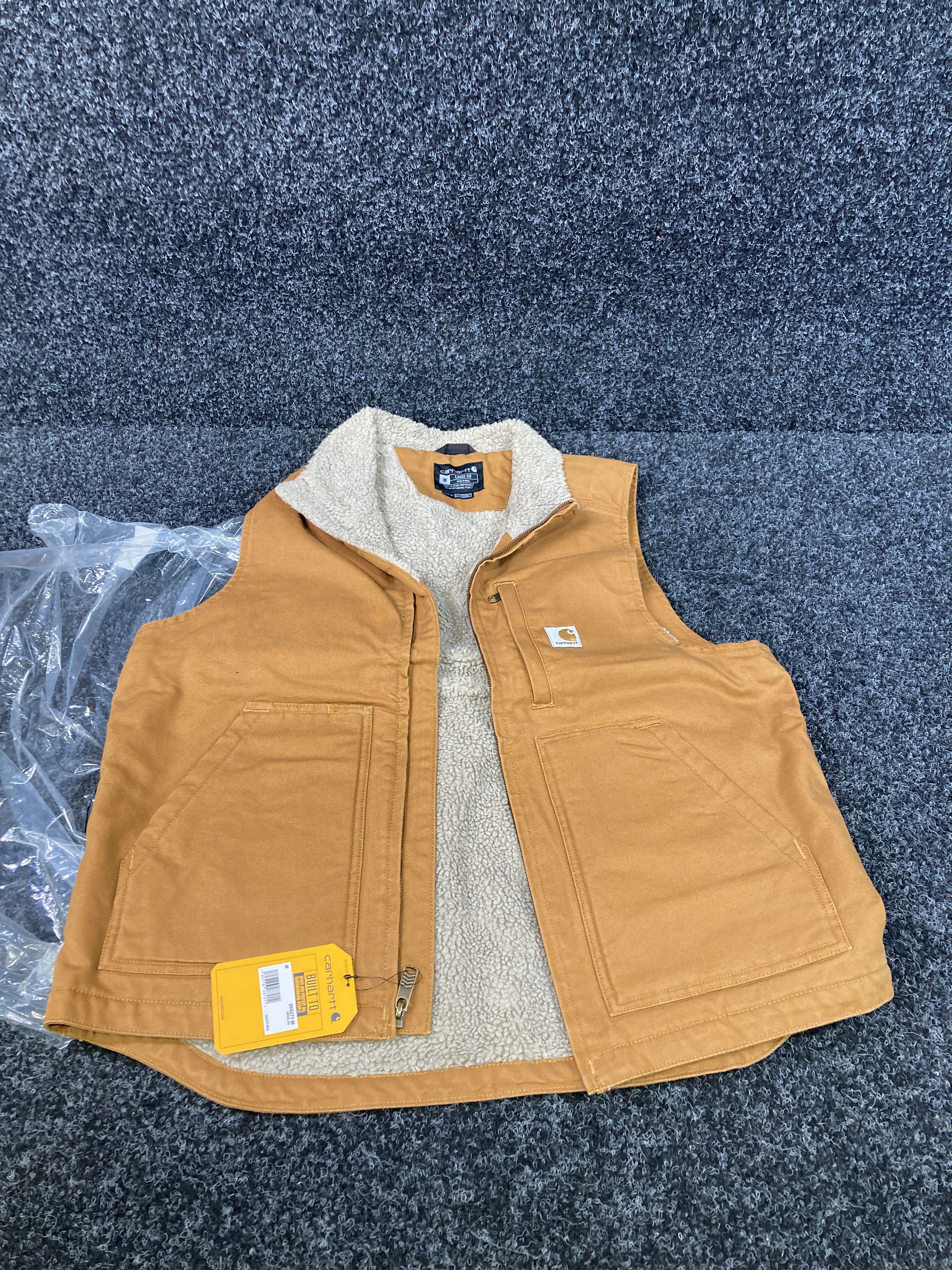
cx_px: 476
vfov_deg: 63.4
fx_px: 1027
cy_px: 635
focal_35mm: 28
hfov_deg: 49.7
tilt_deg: -50.8
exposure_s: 1/60
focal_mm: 3.99
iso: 125
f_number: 1.8
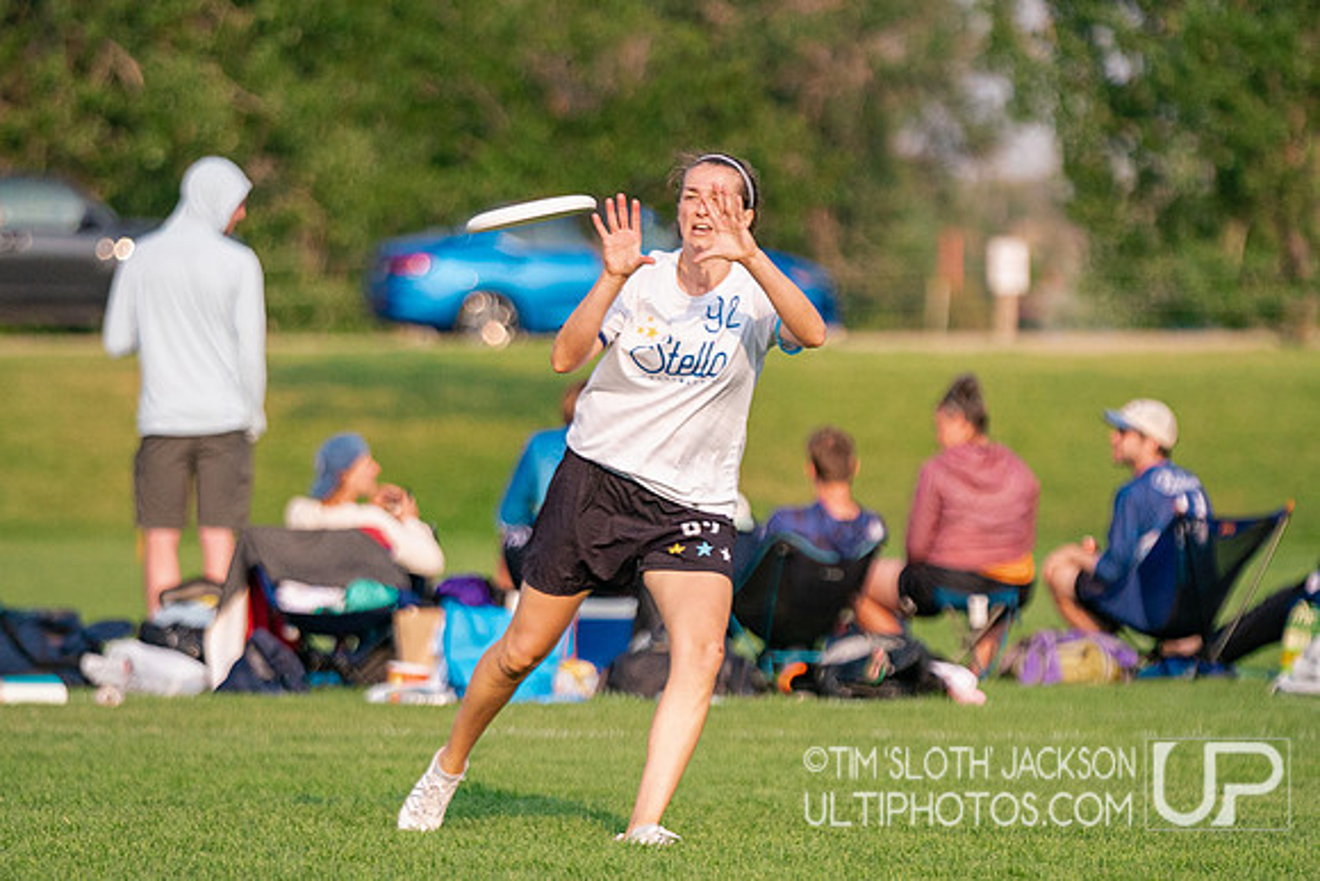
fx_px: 13185
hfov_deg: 5.7
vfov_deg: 3.8
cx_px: 621
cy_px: 493
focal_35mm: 360
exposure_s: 1/10000
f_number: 2.8
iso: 640
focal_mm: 200
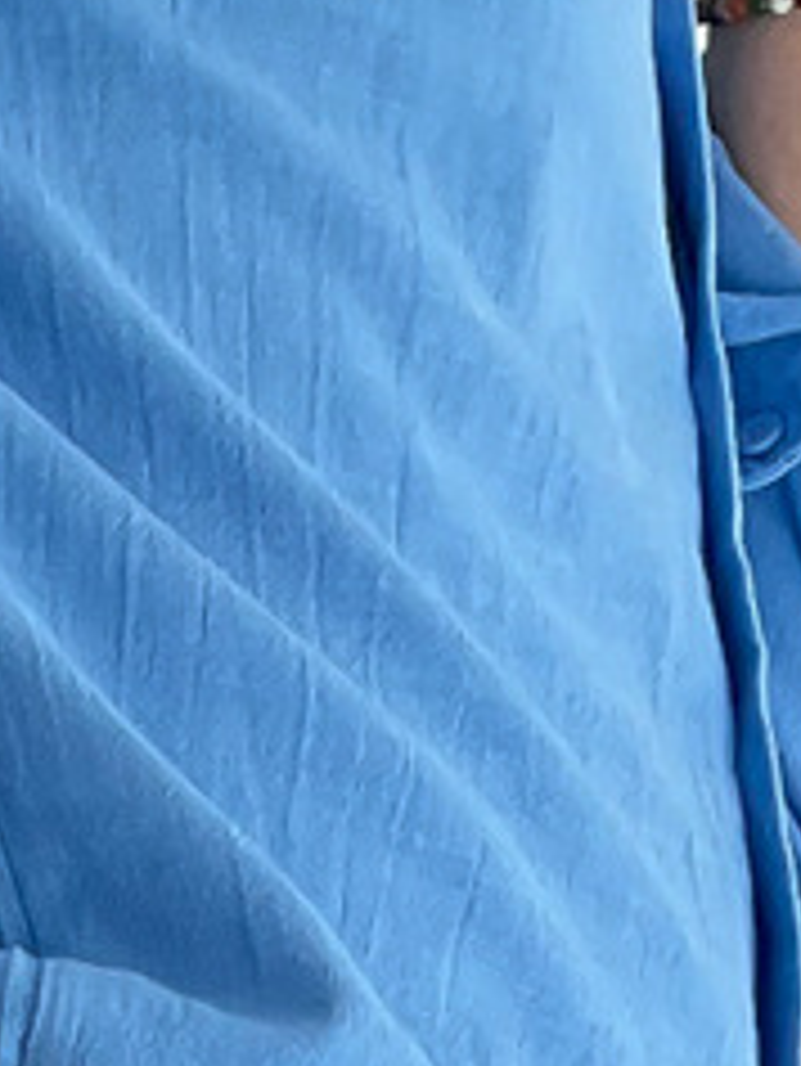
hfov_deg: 7.5
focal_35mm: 196
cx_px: -284
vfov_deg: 8.3
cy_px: 3387
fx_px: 6042
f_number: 1.8
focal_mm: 3
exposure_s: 1/320
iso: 16
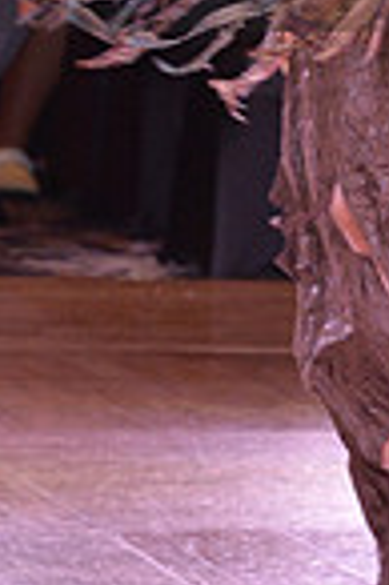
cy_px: -100
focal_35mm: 496
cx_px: 415
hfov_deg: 2.8
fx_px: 8058
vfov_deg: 4.2
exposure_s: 1/250
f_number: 6.3
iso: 2000
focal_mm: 125
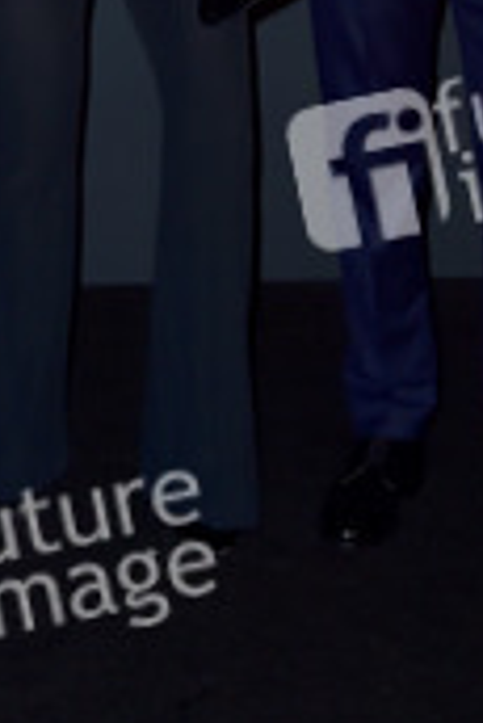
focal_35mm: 128
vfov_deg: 15.6
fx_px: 2571
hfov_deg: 10.7
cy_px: -59
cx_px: 124
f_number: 6.3
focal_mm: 55
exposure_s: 1/250
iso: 320
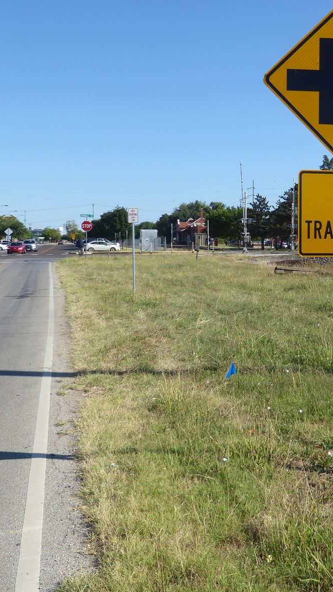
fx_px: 675
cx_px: 281
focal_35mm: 43
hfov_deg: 27.0
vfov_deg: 47.2
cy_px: 254
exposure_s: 1/800
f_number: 3.5
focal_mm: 5
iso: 80
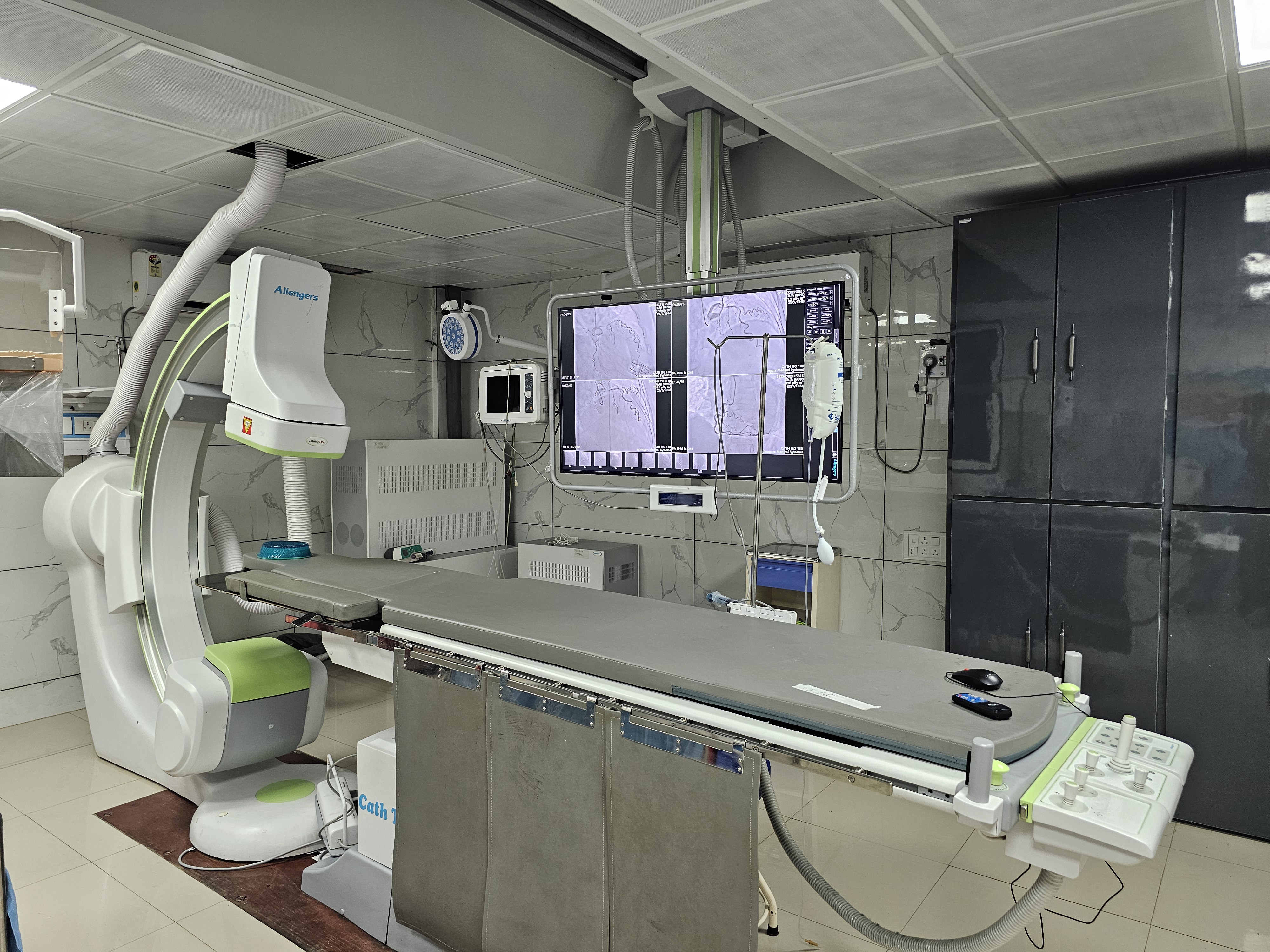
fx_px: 844
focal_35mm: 23
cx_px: 635
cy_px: 476
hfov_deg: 73.9
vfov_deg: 58.9
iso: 250
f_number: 1.7
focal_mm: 6.3
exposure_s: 1/100
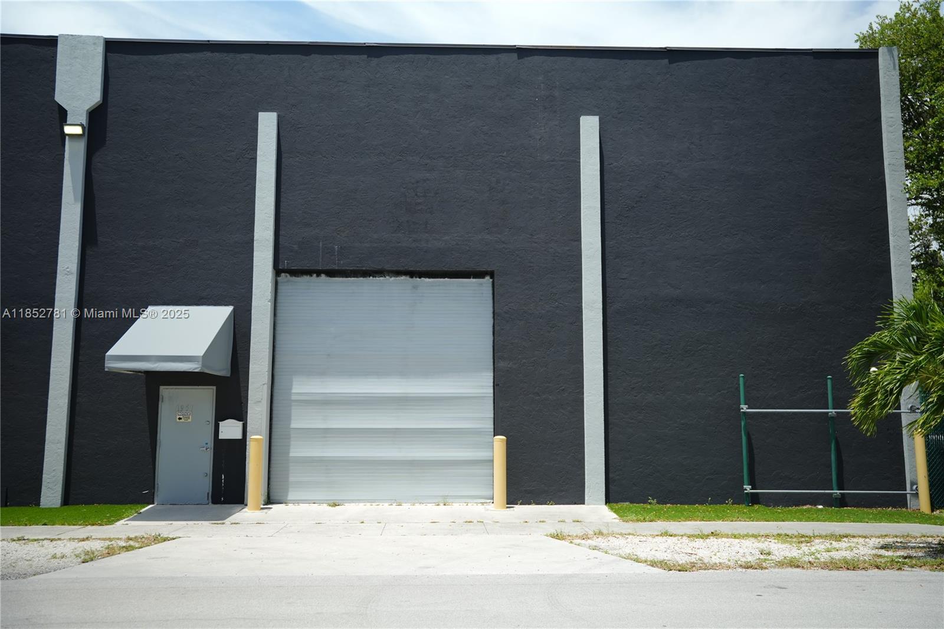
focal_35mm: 33
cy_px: 314
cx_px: 472
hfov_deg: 57.2
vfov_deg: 40.0
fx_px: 865
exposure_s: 1/80
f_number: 2.8
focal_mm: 33
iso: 200
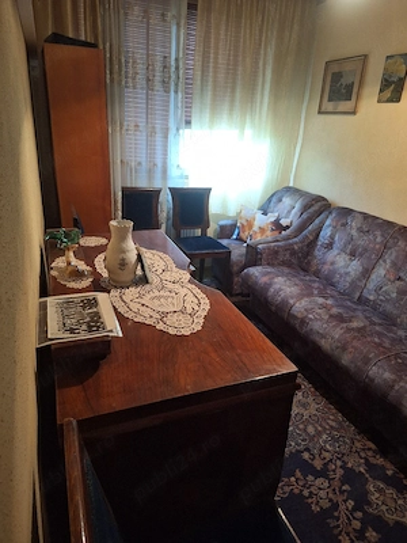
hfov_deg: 58.9
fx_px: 361
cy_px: 272
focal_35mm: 23
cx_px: 204
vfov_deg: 73.9
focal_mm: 5.54
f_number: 1.8
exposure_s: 1/25
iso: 320
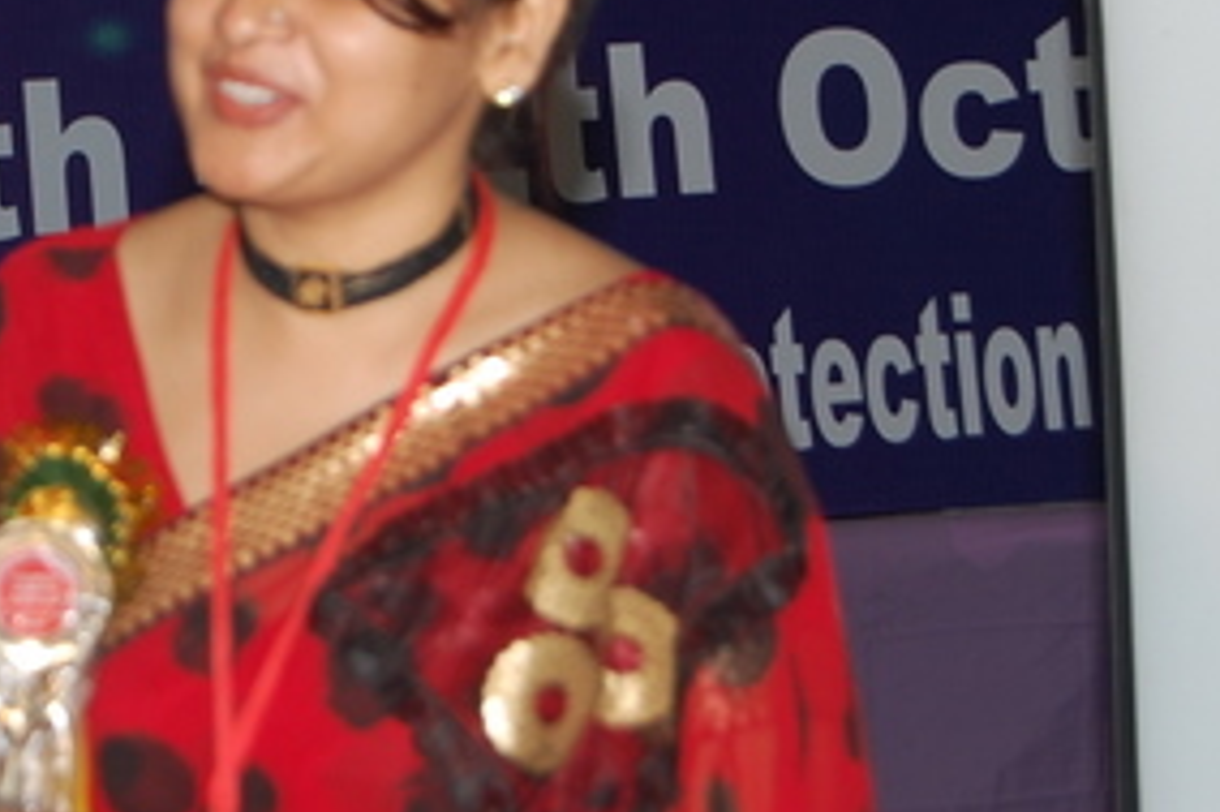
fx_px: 7146
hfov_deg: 9.7
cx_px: 9
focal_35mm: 211
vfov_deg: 6.5
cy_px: 318
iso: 200
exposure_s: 1/160
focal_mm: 50
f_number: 5.6
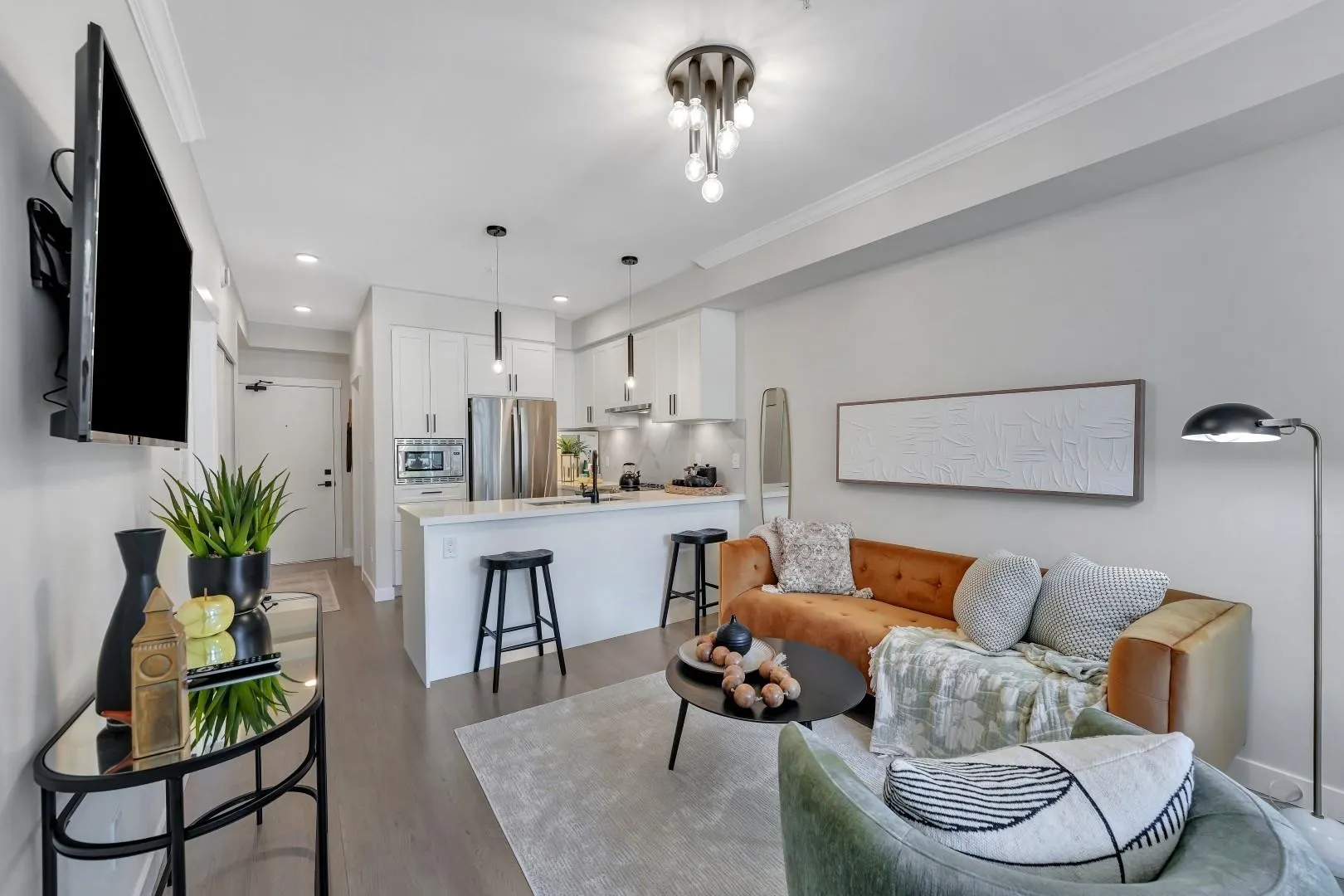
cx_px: 672
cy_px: 448
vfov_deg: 81.2
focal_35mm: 14
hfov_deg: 104.3
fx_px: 523
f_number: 8
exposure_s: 1/25
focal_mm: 14
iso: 400
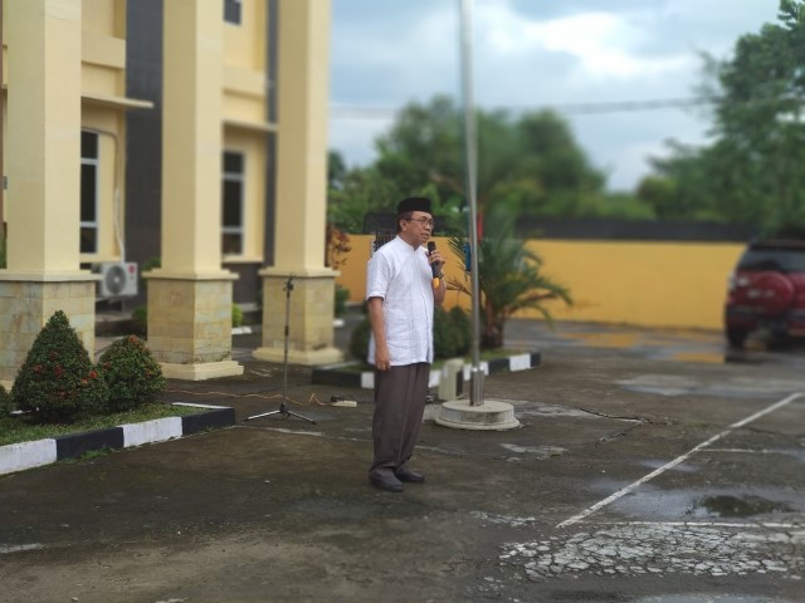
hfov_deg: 36.8
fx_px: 1209
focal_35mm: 52
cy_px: 302
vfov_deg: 28.0
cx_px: 402
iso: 100
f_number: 2.6
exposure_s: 1/110
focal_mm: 5.99
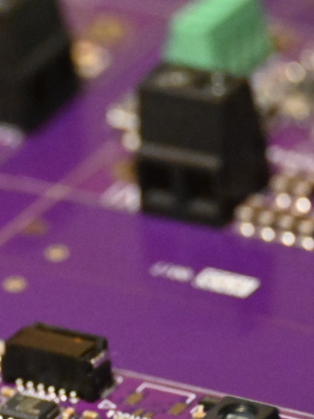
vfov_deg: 2.4
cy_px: 421
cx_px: -55
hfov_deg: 1.8
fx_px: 10186
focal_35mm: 842
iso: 9000
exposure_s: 1/125
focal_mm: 185
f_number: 5.6
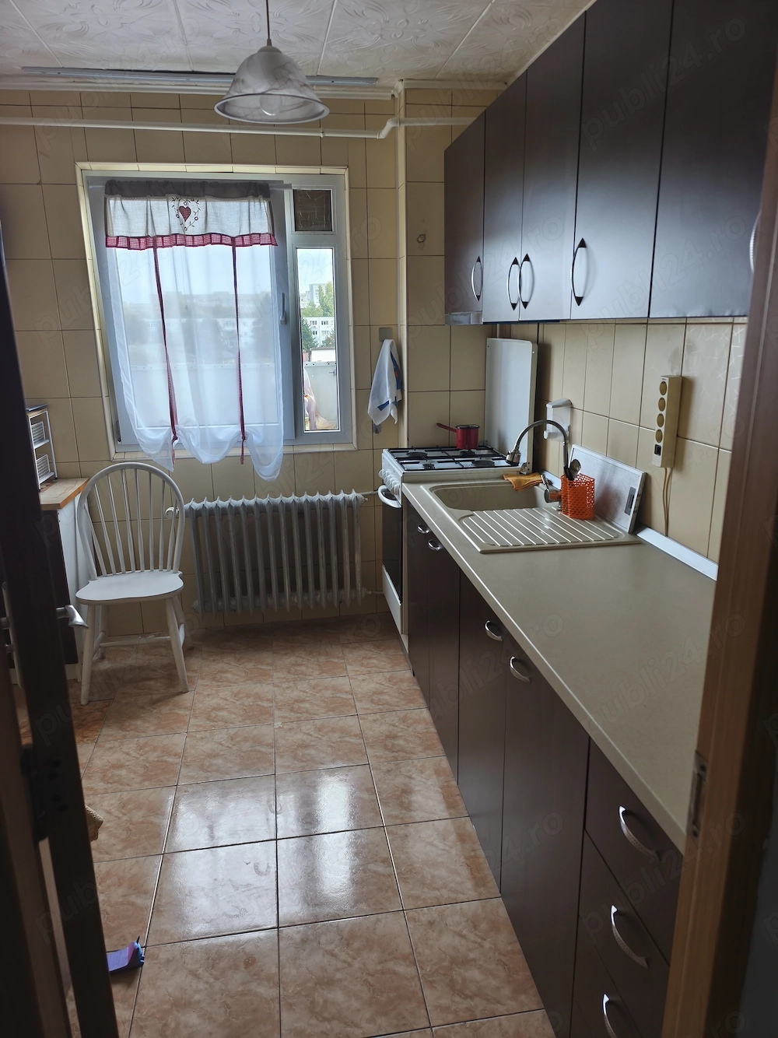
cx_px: 389
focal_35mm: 23
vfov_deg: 73.9
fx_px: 689
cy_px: 519
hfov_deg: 58.9
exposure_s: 1/50
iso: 400
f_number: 1.65
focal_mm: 6.14
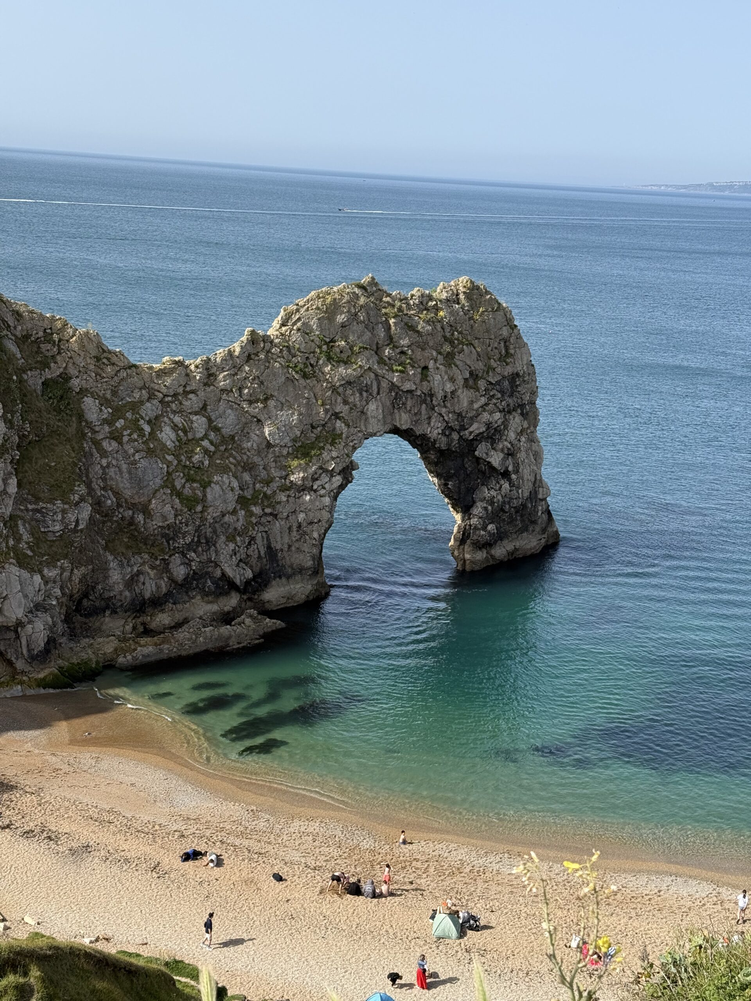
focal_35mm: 48
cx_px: 376
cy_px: 500
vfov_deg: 39.7
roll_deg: -3.7
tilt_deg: -13.4
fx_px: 1388
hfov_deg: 30.3
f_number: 1.78
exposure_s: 1/2976
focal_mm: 6.76
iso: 64
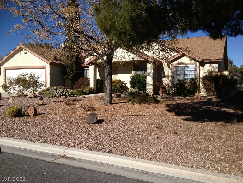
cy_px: 92
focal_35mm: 35
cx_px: 122
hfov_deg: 52.6
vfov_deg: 40.7
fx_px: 246
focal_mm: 4.28
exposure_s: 1/2208
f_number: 2.4
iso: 50
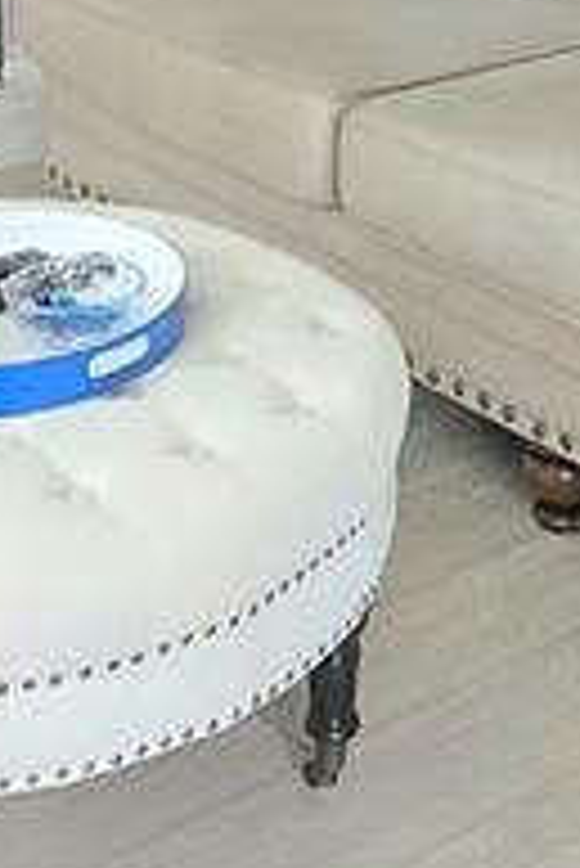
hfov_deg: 16.2
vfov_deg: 21.8
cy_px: -252
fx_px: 2026
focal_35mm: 84
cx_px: 481
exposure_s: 1/60.2
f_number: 2.2
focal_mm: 2.2
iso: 1000
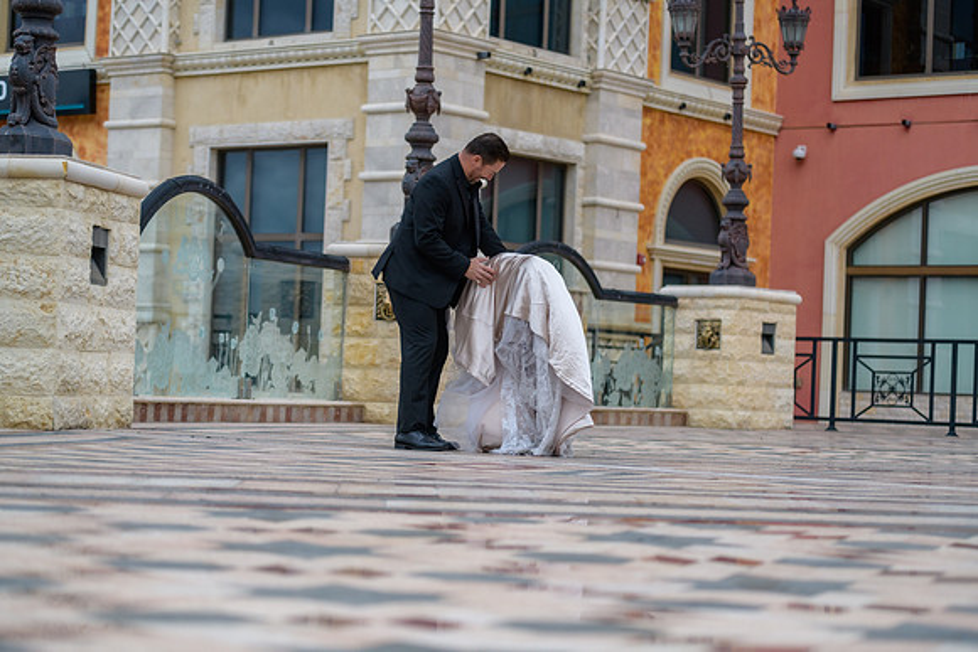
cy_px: 326
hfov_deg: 25.4
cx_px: 489
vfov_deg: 17.1
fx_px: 2174
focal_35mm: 80
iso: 400
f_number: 2.8
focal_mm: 80
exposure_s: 1/3200
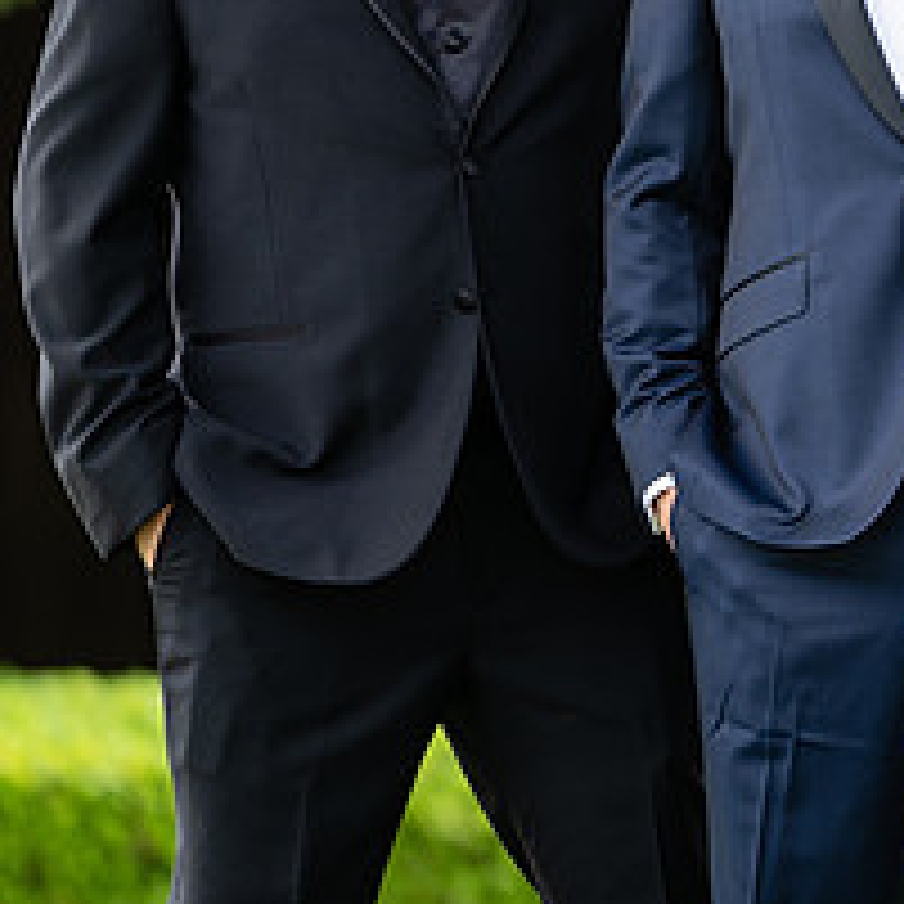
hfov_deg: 3.7
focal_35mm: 477
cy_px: 43
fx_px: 14093
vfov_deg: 3.7
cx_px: 1088
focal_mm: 194
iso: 200
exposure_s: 1/500
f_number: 2.8
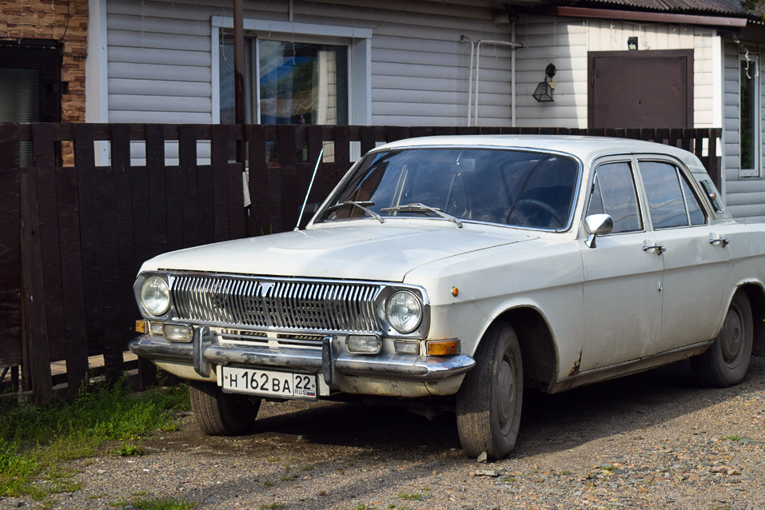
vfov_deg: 16.1
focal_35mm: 85
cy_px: 202
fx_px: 1798
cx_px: 448
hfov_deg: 24.0
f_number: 6.3
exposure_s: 1/640
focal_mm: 45
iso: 200
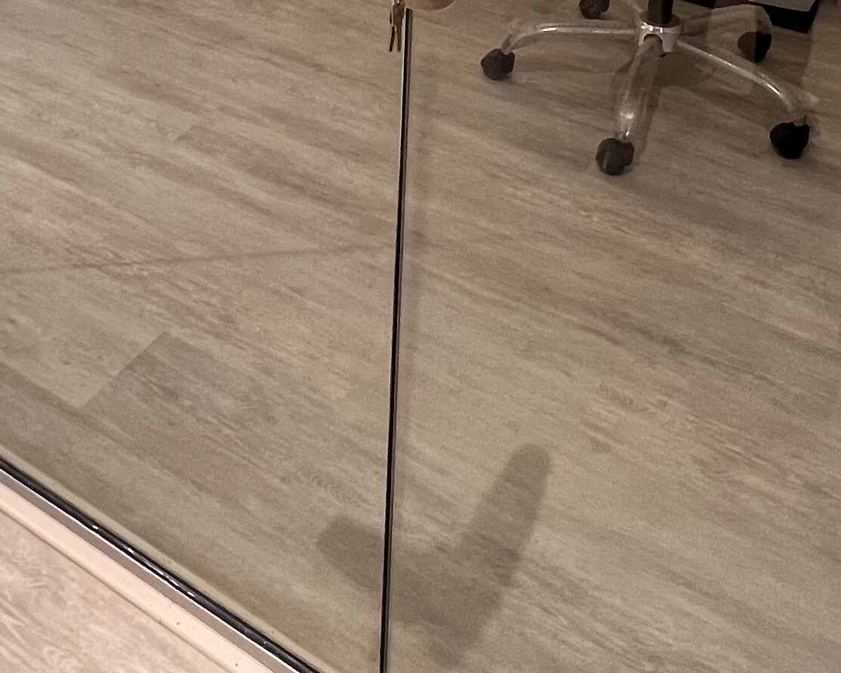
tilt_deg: -11.3
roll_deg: -1.3
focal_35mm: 46
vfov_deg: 25.1
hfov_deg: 40.2
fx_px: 1145
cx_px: 363
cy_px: -332
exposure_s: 1/50
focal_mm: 1.57
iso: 160
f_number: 1.8
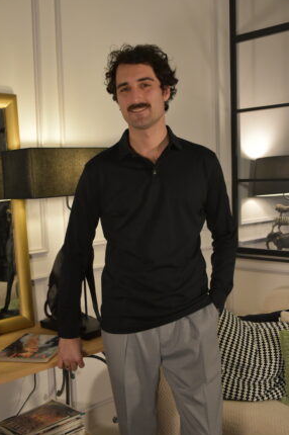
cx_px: 141
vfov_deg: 44.5
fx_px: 531
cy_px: 224
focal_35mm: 44
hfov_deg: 30.5
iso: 1600
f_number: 4
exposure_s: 1/125
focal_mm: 28
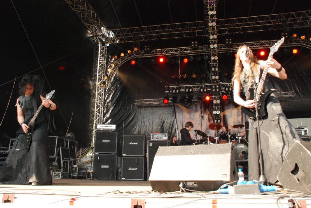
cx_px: 156
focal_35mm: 30
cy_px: 104
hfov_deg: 61.9
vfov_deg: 43.7
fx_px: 260
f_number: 6.7
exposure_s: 1/500
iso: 1250
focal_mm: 20
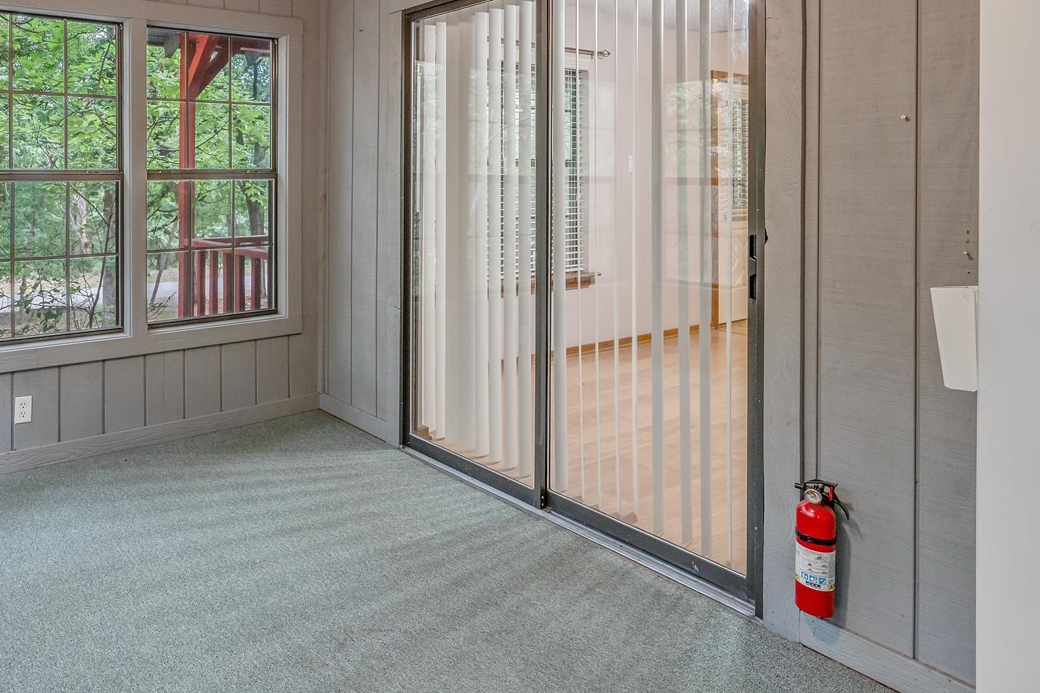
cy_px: 189
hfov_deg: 68.9
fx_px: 693
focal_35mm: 24
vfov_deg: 51.3
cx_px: 259
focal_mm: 15
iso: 800
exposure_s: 1/5
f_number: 8
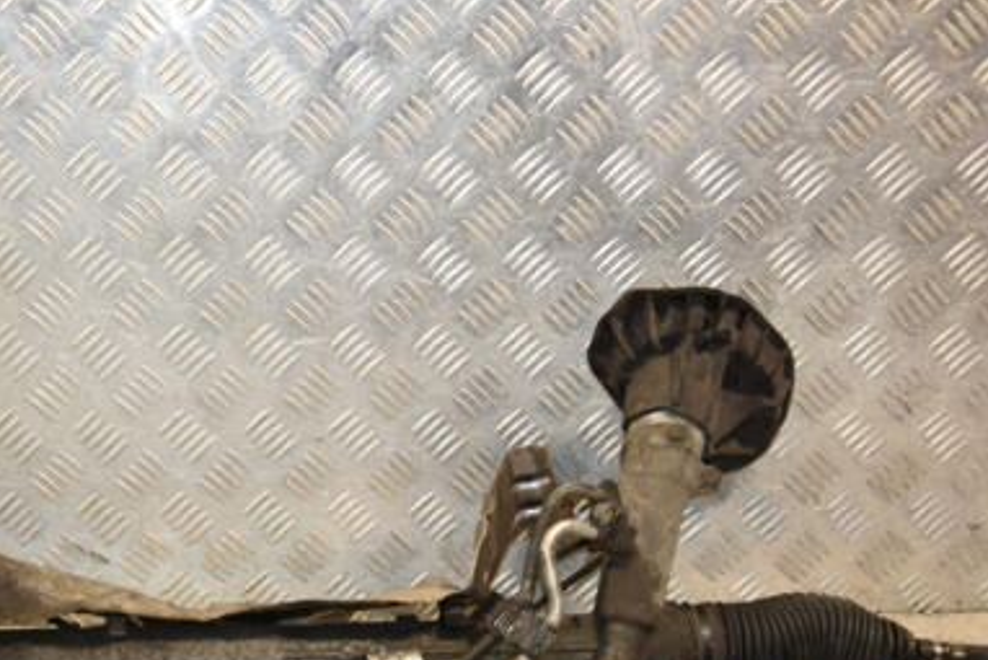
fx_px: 1812
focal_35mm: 66
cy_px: 510
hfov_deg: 30.0
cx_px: 235
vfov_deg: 20.4
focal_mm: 28
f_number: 5.6
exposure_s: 1/200
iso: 800
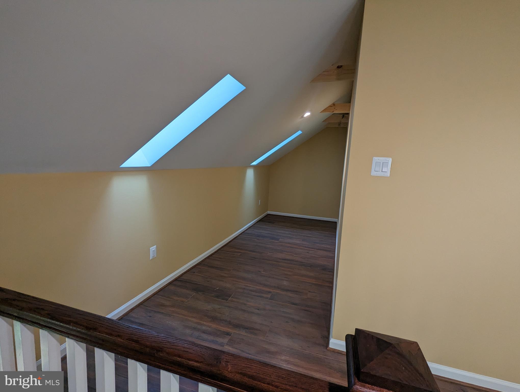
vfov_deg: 78.2
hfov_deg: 94.4
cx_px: 260
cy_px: 196
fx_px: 241
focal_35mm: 16
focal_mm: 2.35
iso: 122
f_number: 2.2
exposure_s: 1/82.6
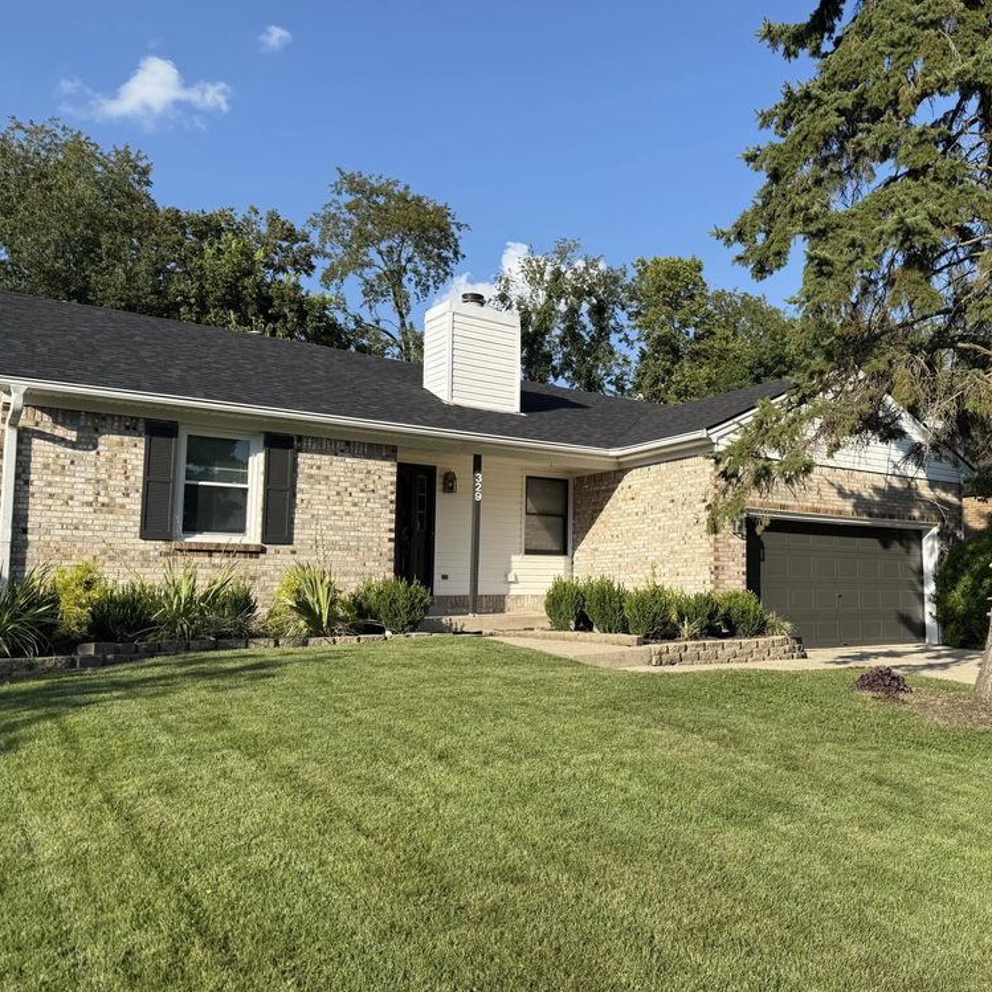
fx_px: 940
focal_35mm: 29
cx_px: 664
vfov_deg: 55.6
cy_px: 498
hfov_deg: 54.5
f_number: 1.78
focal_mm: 6.76
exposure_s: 1/3584
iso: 80
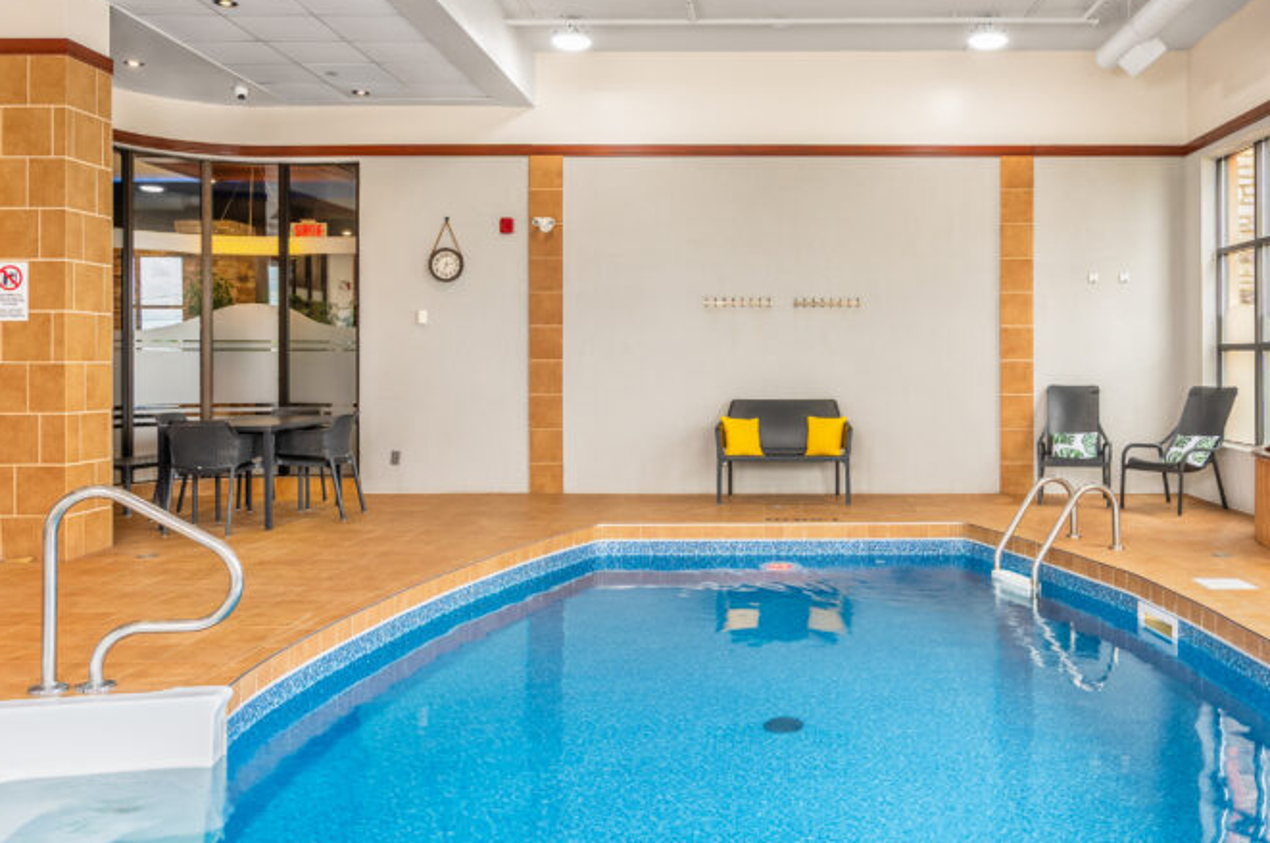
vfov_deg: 42.1
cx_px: 763
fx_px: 1092
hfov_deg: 59.8
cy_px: 349
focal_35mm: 31
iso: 200
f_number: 9
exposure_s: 1/8
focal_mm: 20
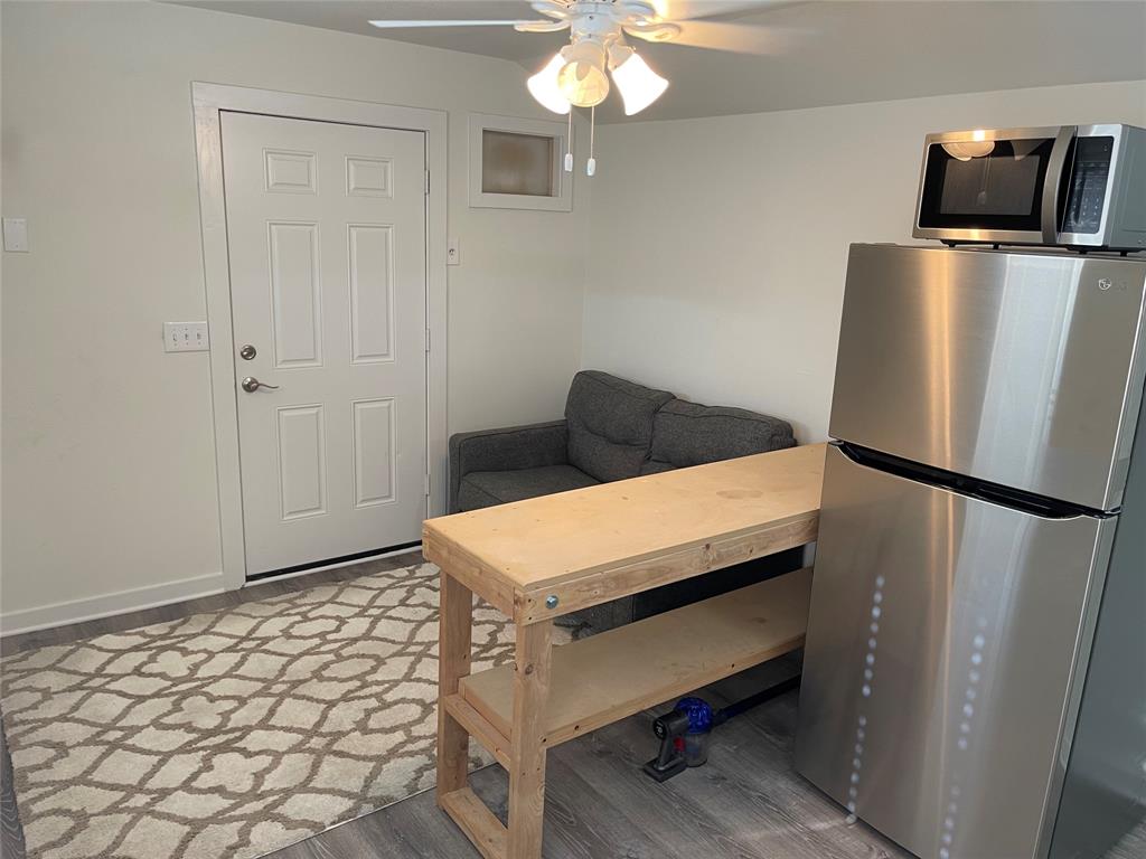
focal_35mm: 26
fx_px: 861
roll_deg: -3.1
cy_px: 430
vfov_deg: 53.1
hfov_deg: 67.3
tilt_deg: -14.2
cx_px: 573
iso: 100
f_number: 1.6
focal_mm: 5.1
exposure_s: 1/60
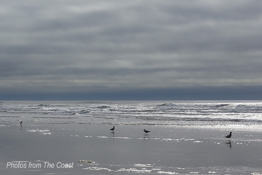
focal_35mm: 82
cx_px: 131
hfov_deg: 24.6
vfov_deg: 16.6
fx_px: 601
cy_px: 88
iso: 100
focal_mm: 55
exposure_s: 1/800
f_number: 13
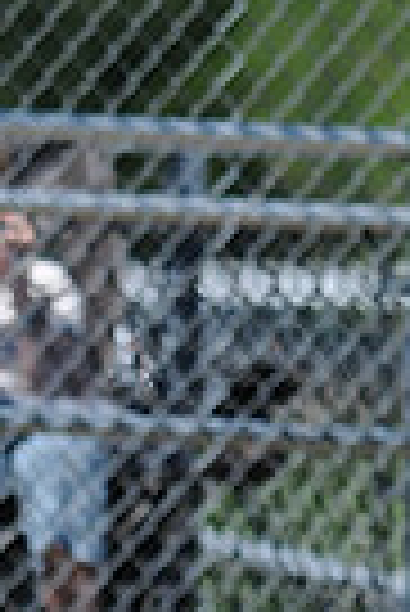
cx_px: -119
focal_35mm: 1485
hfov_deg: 0.9
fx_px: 25302
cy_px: 1004
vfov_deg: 1.4
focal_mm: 300
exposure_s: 1/2000
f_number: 4
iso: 200
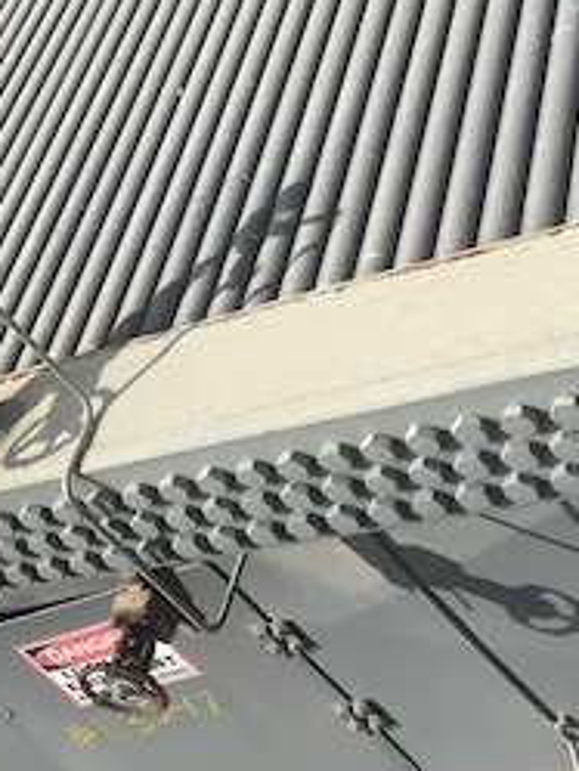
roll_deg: +38.3
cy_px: -90
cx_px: 257
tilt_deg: -19.8
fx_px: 1604
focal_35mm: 72
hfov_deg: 20.4
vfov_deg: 25.0
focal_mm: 3.99
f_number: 1.8
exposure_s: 1/3546
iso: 20
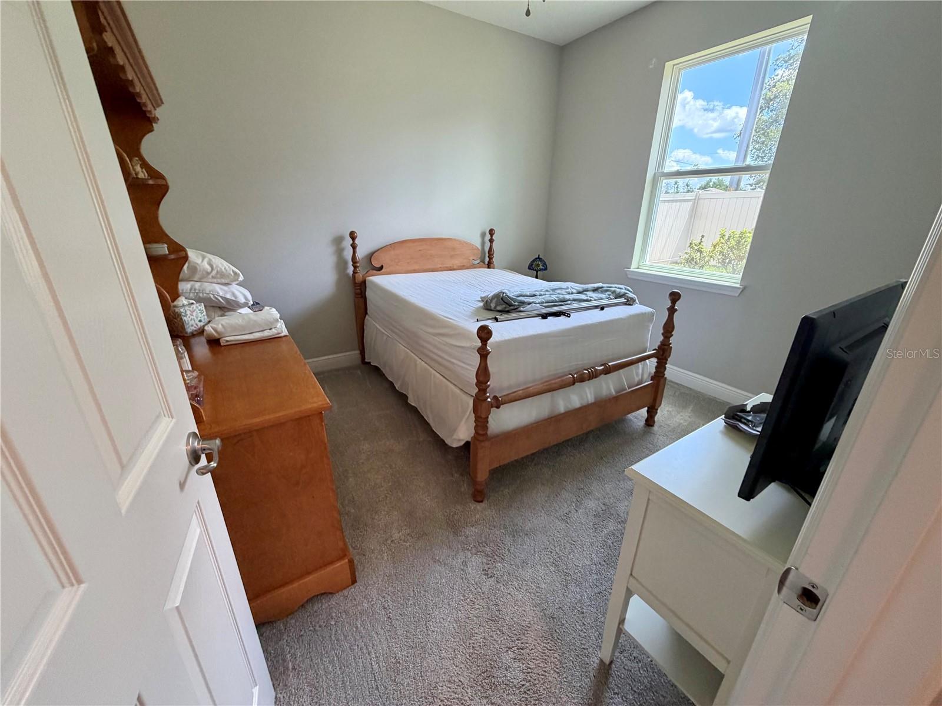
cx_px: 471
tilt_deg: -21.7
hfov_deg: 102.1
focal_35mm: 14
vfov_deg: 85.7
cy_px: 353
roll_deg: -0.6
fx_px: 381
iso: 250
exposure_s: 1/120
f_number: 2.2
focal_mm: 2.22
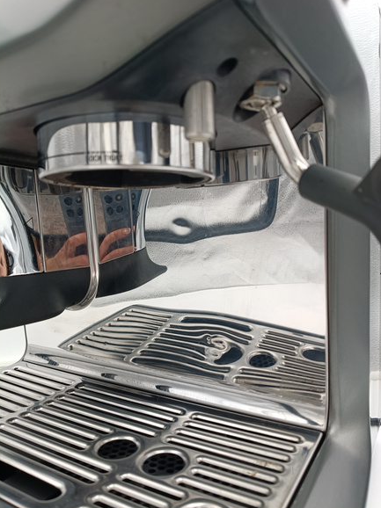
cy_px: 259
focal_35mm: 27
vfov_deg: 65.3
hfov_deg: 51.3
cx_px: 190
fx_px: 397
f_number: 1.8
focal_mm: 4.81
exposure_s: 1/100
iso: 202
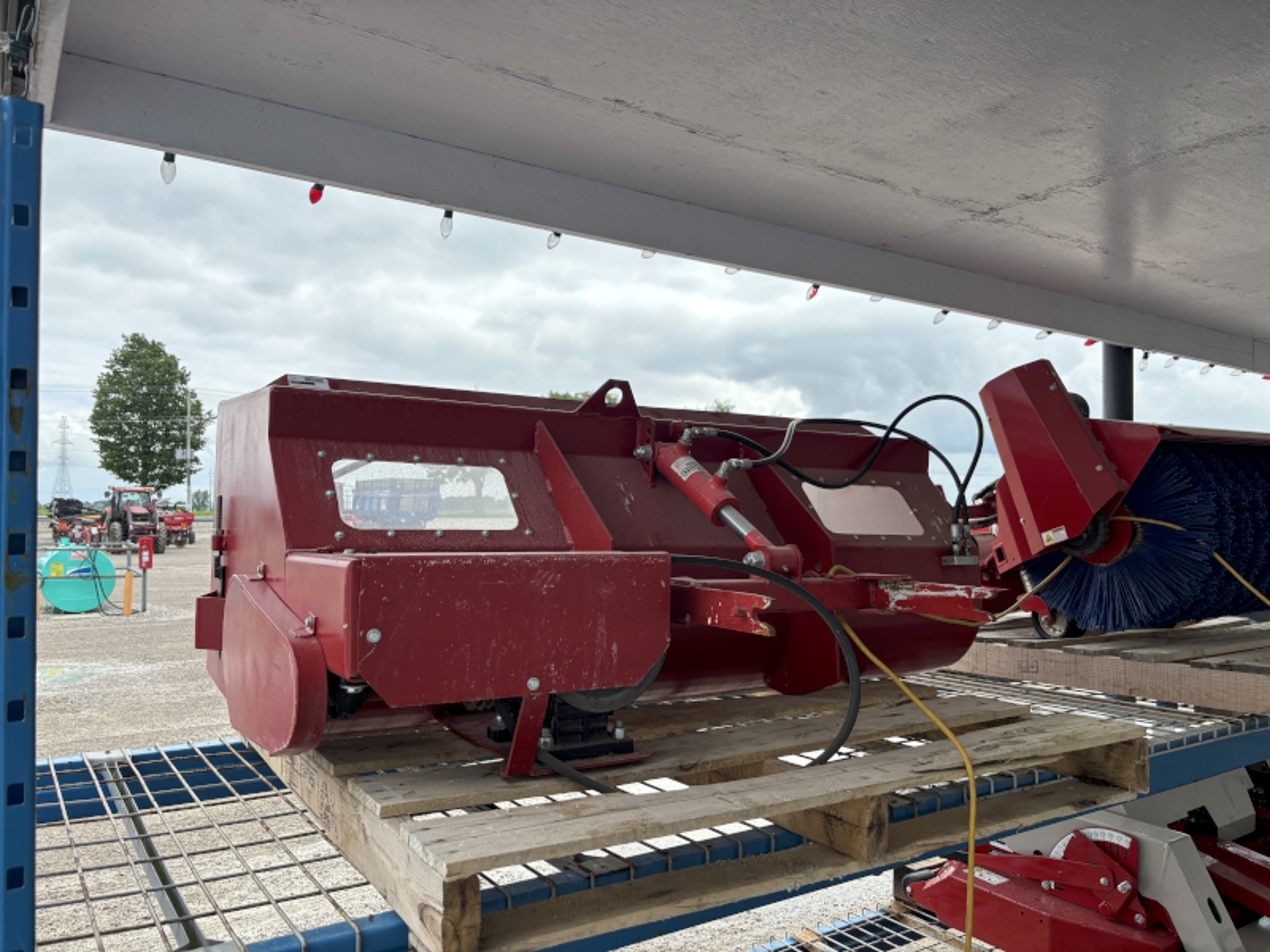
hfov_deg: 67.3
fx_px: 954
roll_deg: -0.2
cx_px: 635
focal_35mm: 26
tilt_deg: +1.6
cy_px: 476
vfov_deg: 53.1
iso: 50
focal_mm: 5.96
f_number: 1.6
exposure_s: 1/880
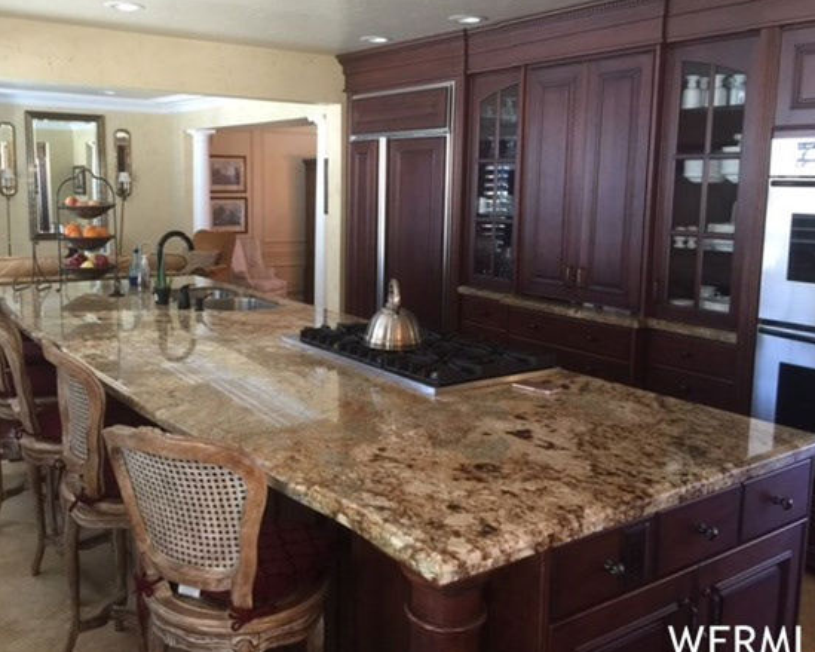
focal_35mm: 33
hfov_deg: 54.1
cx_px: 367
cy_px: 304
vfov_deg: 44.5
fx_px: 796
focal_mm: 4.15
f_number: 2.2
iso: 100
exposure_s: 1/15
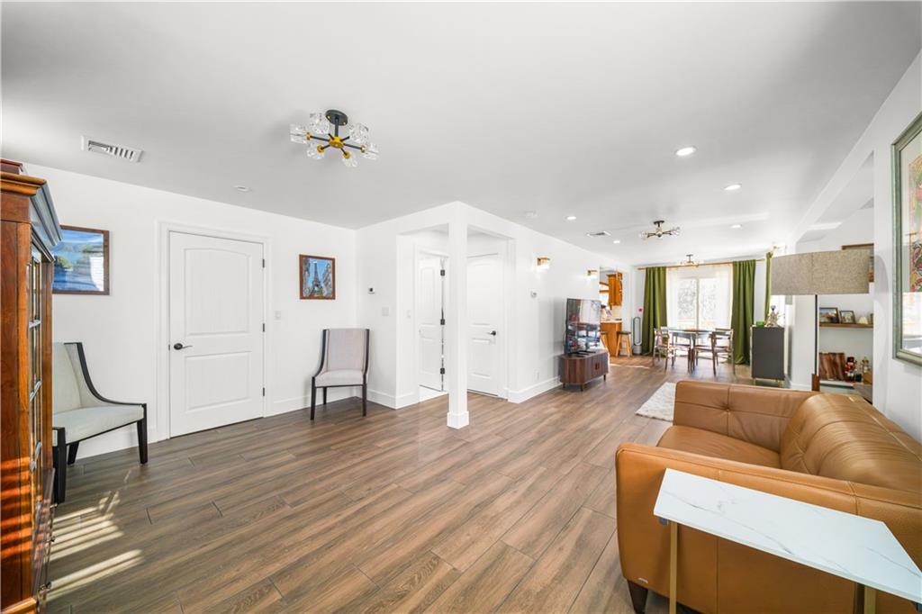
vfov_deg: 90.0
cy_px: 307
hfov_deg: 112.6
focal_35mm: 12
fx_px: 307
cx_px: 461
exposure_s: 1/250
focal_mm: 12
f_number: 5
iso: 3200
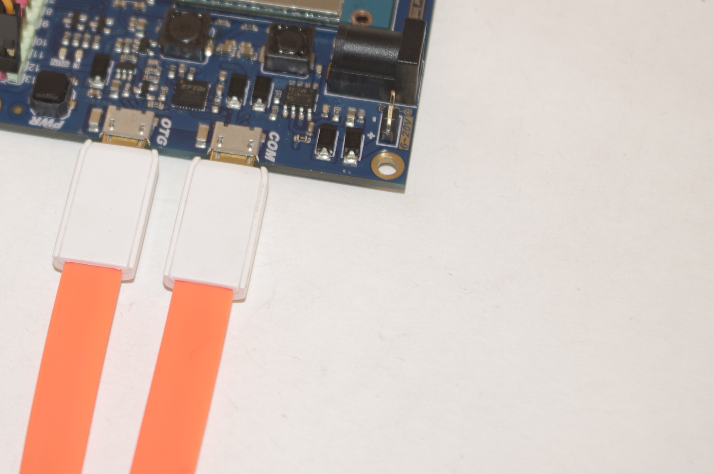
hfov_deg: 18.1
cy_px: 27
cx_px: 120
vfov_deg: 12.1
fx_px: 2219
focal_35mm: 112
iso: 100
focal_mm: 37.5
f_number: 4.5
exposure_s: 1/30
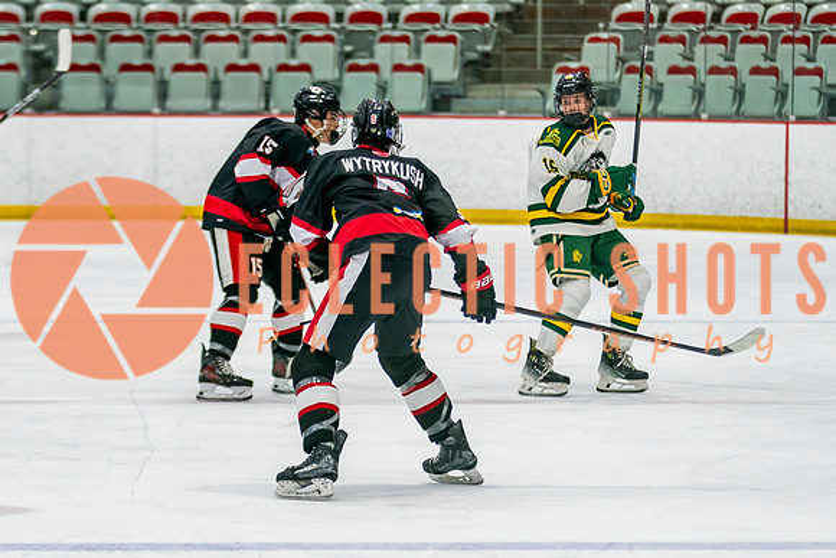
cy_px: 297
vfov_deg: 5.4
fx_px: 5868
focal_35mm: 253
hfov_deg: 8.1
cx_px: 418
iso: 800
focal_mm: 125
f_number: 2.8
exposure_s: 1/640
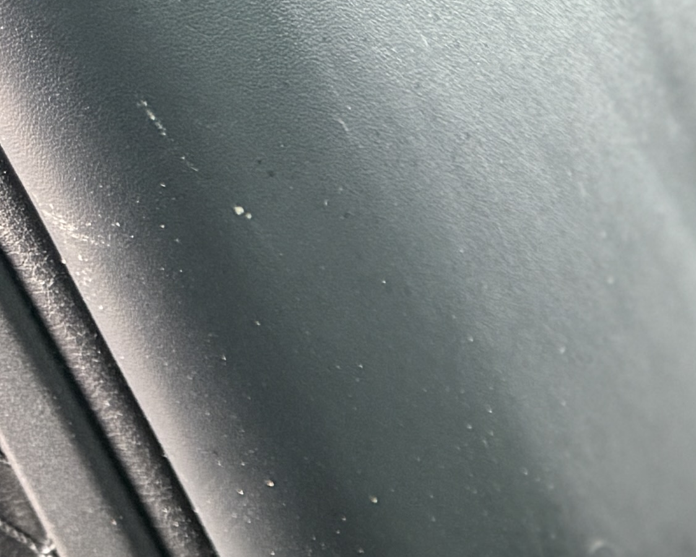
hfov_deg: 14.3
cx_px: 1253
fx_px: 2452
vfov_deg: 11.1
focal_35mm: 119
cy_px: 1290
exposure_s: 1/60
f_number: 1.78
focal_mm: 6.76
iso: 400
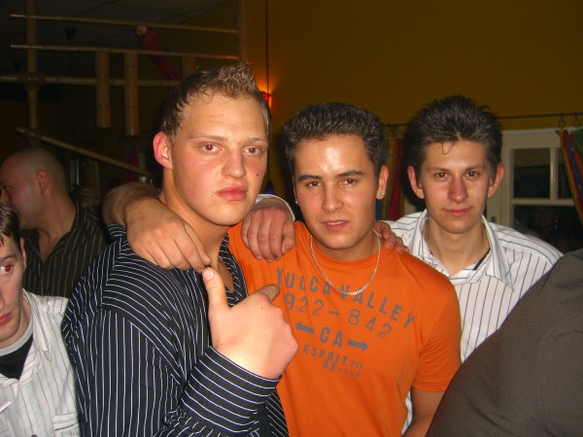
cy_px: 218
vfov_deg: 37.7
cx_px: 292
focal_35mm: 38
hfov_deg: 49.0
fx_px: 640
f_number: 2.8
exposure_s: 1/60
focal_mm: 7.9
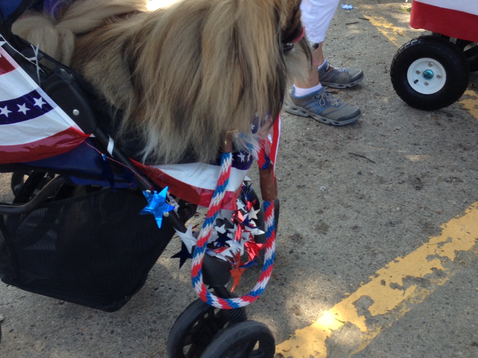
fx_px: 608
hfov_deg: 42.9
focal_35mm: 44
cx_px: 221
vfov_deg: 32.7
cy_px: 131
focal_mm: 4.13
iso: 50
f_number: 2.4
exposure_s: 1/230
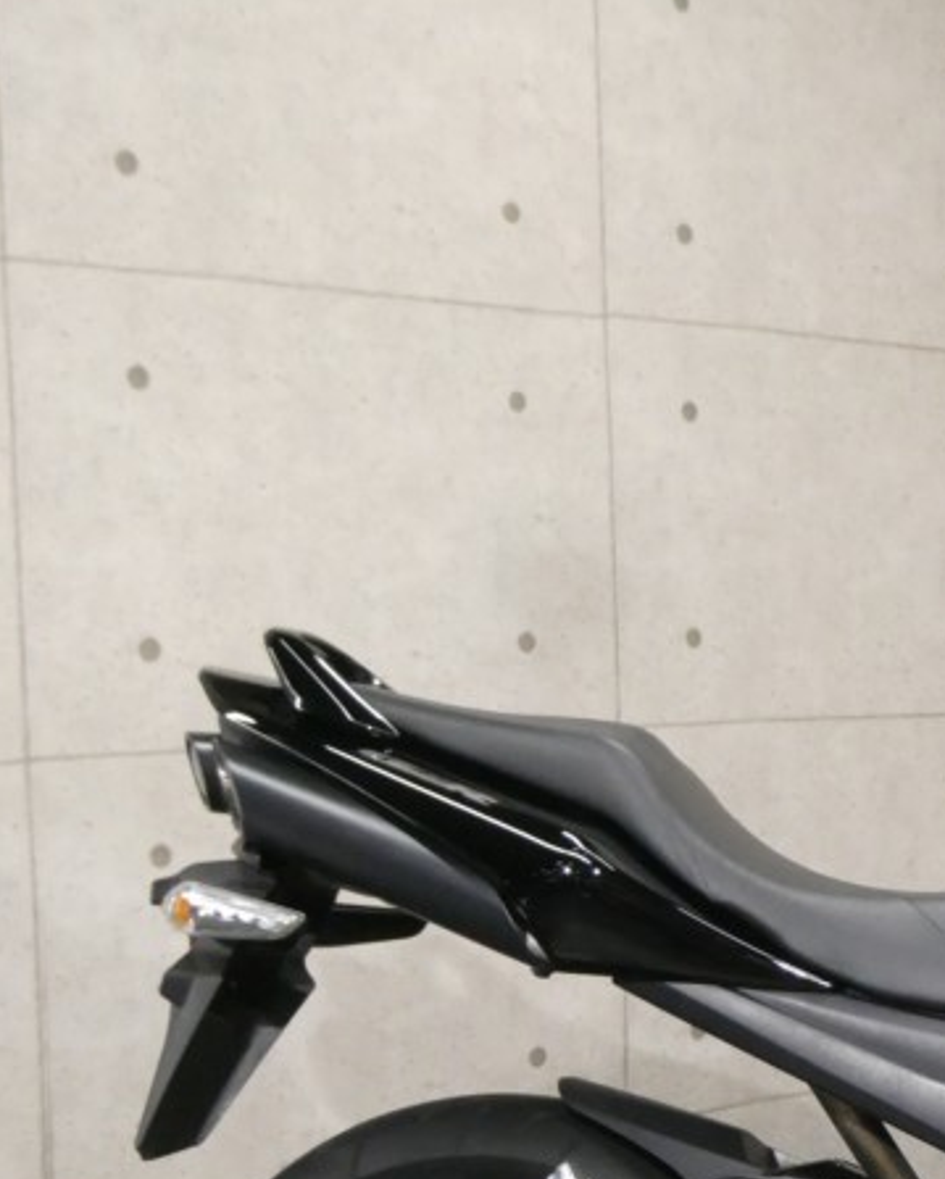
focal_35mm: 78
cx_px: 1192
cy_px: 918
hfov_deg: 18.5
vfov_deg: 24.1
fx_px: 2724
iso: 640
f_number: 3.7
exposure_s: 1/80
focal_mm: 6.3
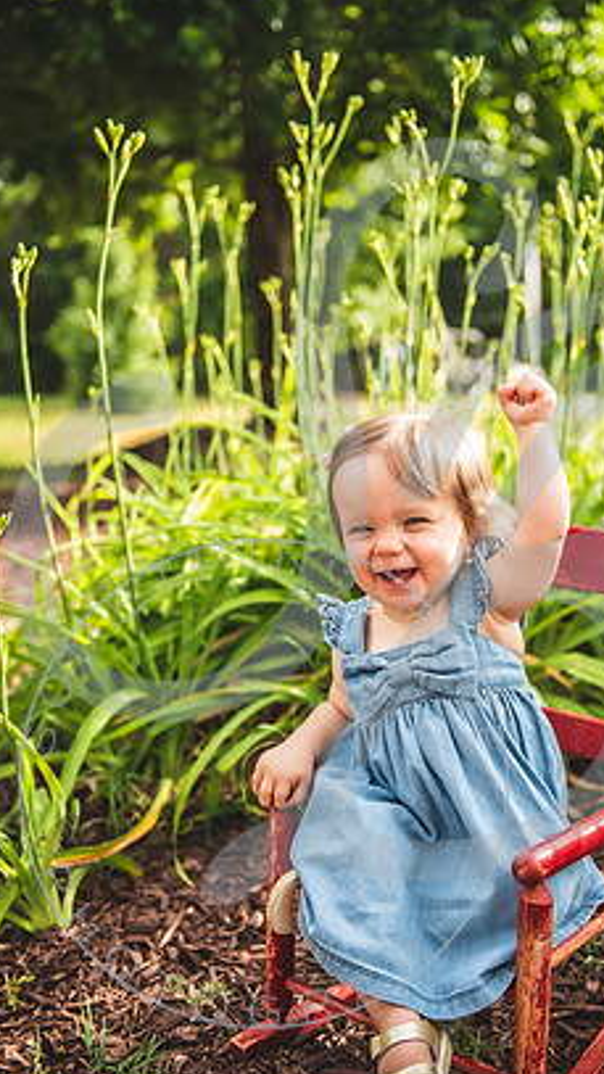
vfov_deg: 46.3
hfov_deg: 27.0
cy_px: 583
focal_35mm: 44
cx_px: 382
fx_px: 1253
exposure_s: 1/400
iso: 100
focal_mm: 38
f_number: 2.8
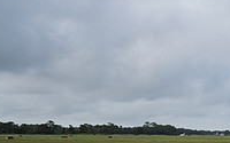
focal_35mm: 74
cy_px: 189
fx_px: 464
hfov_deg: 23.7
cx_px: 319
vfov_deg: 16.6
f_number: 9
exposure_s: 1/500
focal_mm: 25
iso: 2500
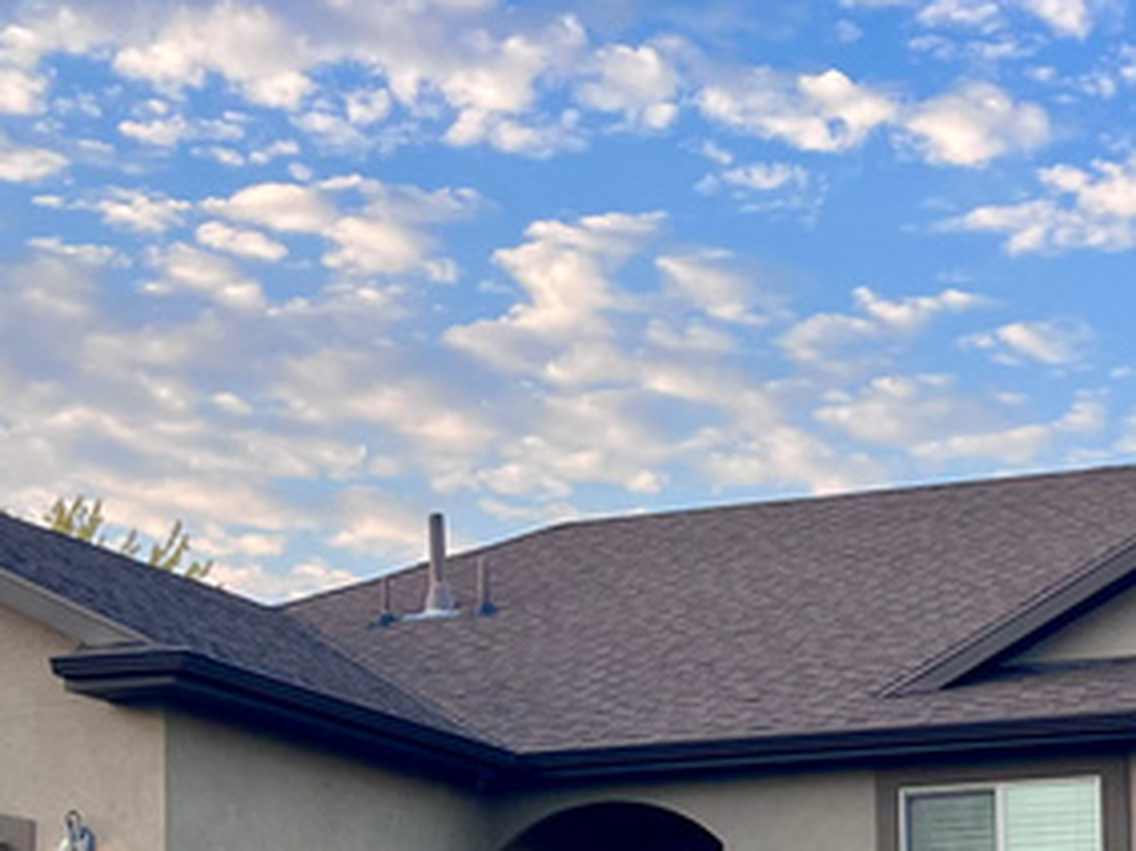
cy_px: 983
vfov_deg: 15.2
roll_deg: +0.8
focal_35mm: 94
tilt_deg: +3.5
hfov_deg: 20.8
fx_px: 3084
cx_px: 739
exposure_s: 1/401
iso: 50
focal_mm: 5.1
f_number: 1.6
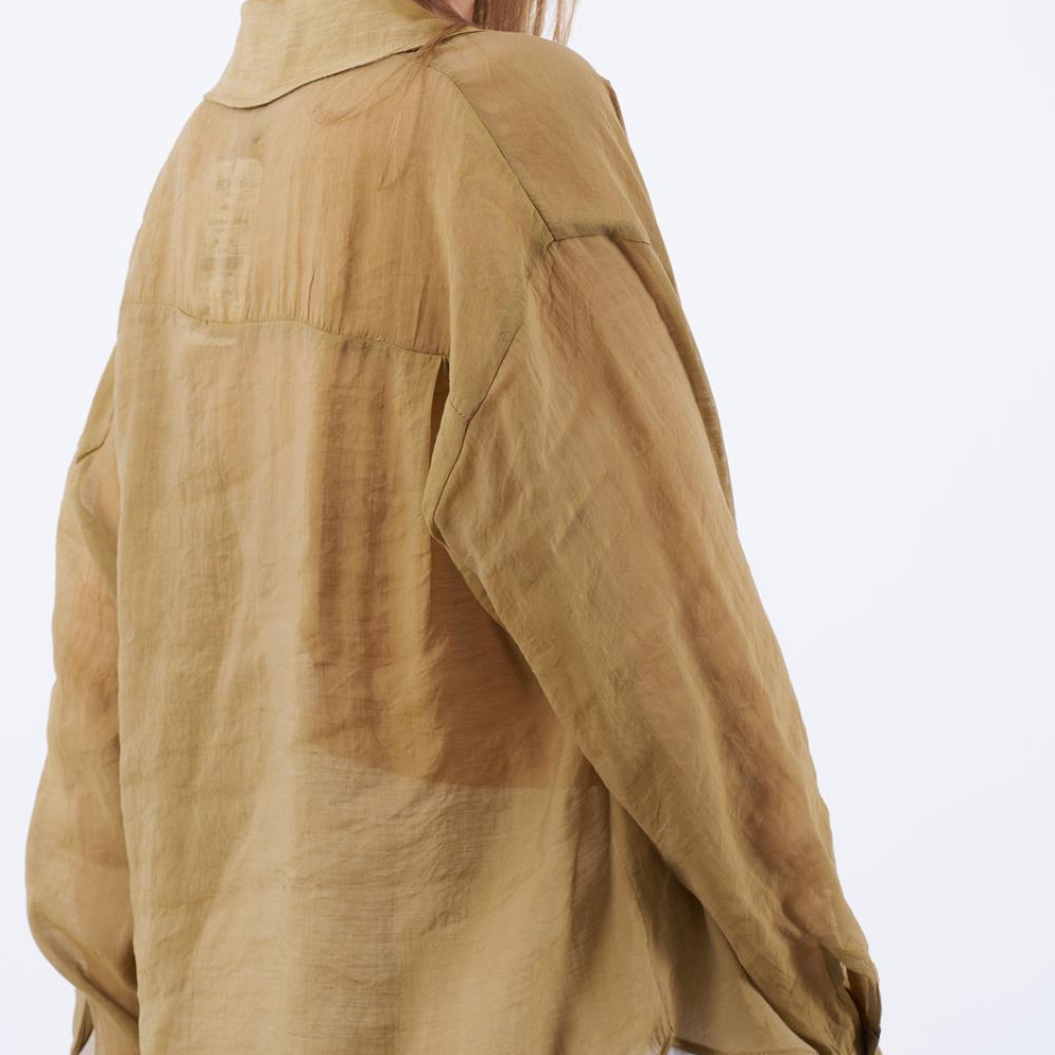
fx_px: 3448
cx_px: 448
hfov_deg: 17.4
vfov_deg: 17.4
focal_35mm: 100
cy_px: 455
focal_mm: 65
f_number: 7.1
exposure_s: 1/160
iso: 160
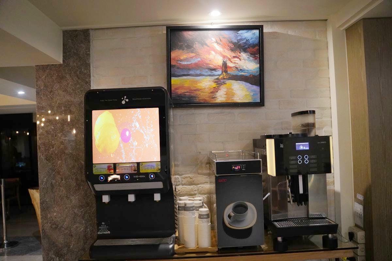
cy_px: 130
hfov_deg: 63.7
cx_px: 196
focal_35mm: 29
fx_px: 316
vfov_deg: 45.0
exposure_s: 1/160
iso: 4000
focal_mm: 29
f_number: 2.8
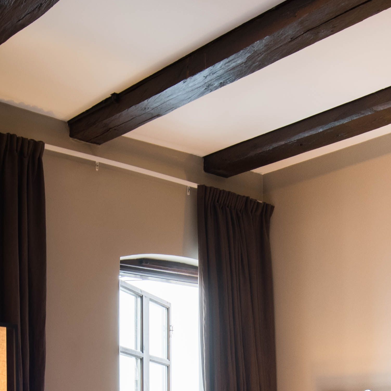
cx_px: 198
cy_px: 488
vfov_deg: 25.0
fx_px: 780
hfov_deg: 28.2
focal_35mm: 61
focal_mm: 18
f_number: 8
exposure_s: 1/13
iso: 200
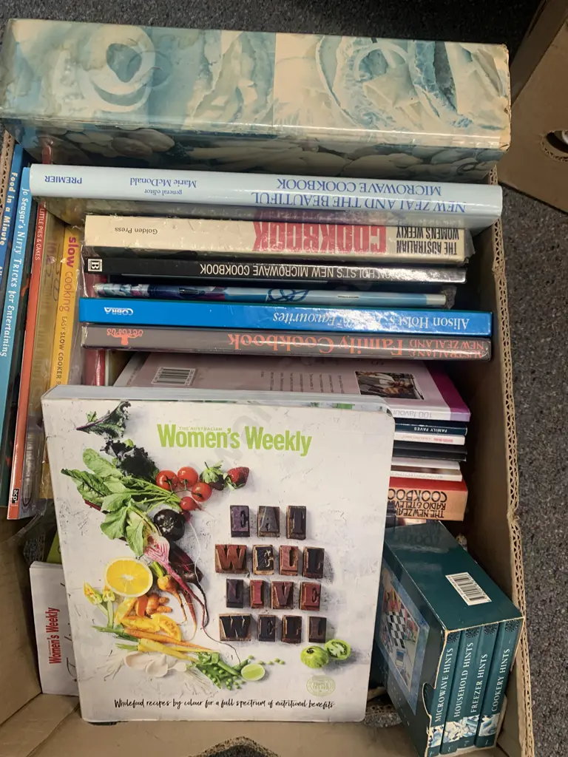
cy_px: 378
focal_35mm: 26
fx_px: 569
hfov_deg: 53.1
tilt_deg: -77.3
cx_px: 284
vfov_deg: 67.3
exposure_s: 1/50
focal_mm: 4.25
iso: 100
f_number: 1.8
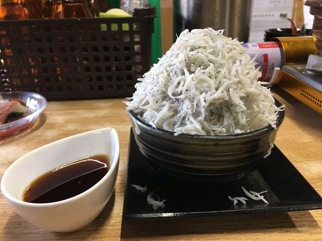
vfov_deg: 48.2
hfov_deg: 61.7
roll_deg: +2.4
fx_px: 270
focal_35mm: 29
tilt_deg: -24.6
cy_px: 120
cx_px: 161
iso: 64
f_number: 2.2
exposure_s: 1/30
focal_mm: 4.15
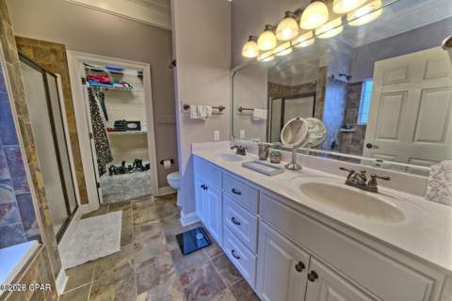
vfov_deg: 90.0
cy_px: 150
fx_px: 151
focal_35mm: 12
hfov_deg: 112.6
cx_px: 226
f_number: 16
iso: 200
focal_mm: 12
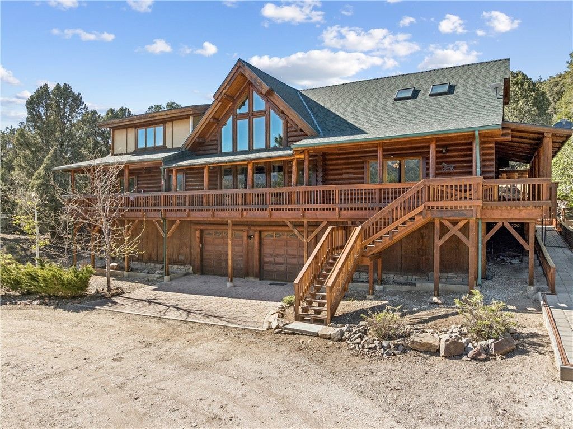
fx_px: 397
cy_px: 214
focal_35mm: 24
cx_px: 286
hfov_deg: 71.6
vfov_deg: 56.7
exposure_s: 1/40
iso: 140
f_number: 2.8
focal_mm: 12.3
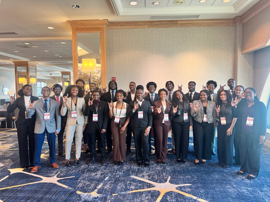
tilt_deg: -3.5
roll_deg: +1.0
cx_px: 135
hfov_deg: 71.6
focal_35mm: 24
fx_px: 187
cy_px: 101
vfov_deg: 56.8
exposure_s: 1/60
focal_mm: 6.76
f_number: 1.78
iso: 125
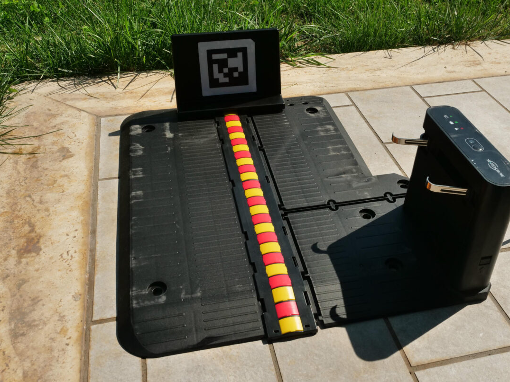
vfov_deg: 38.7
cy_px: 178
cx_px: 276
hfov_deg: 50.1
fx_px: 545
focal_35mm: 37
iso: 400
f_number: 9
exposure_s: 1/1300
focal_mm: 17
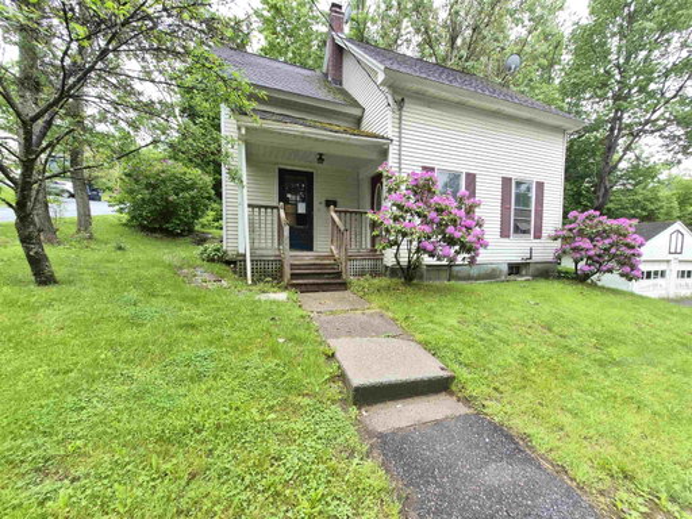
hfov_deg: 106.2
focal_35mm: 13
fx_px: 260
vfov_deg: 89.9
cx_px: 346
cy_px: 260
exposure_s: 1/128
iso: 25
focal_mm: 1.7
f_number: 2.2
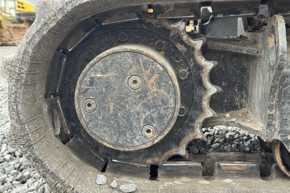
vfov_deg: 26.5
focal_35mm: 51
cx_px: 145
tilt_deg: -9.8
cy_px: 101
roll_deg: +0.5
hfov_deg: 38.9
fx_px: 411
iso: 64
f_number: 1.78
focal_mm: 6.76
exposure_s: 1/200
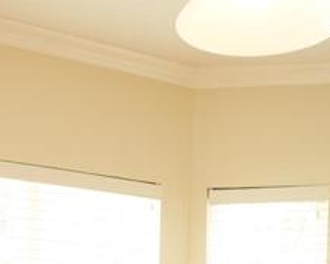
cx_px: 45
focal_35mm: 72
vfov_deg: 18.4
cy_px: 416
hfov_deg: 25.7
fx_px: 703
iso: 400
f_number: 2.8
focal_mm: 16
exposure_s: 1/60
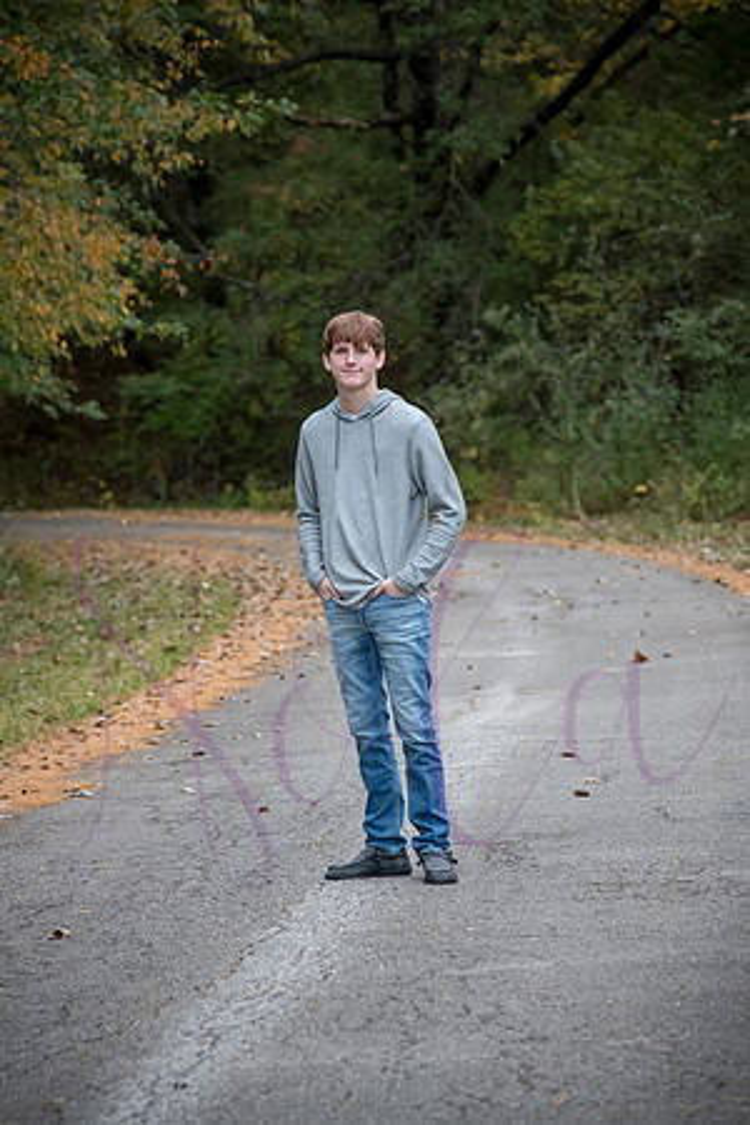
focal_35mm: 200
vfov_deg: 10.3
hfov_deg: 6.9
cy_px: 562
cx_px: 375
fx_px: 6250
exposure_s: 1/400
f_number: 7.1
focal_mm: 200
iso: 800
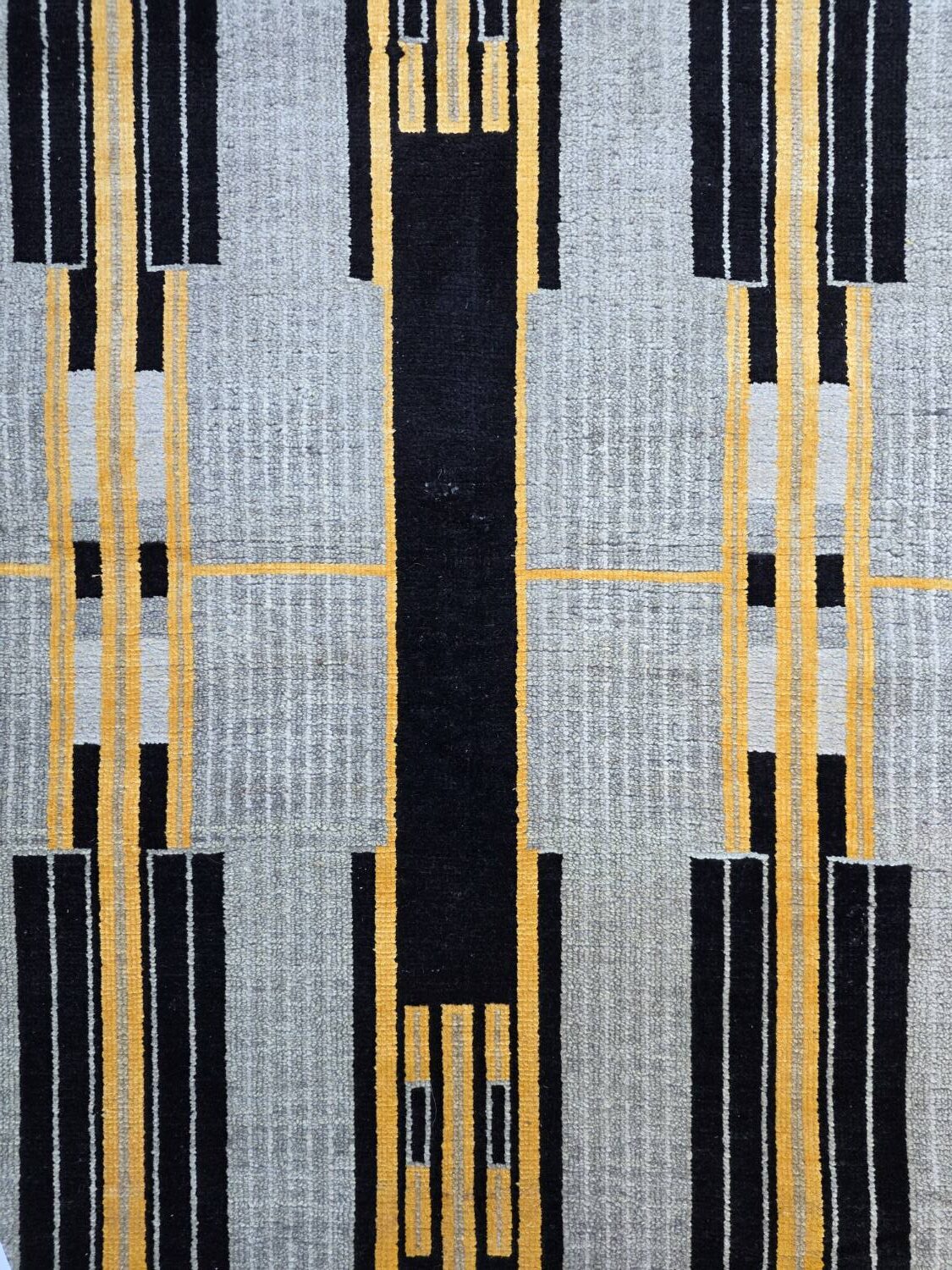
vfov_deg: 73.9
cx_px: 476
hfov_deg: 58.9
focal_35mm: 23
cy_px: 635
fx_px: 843
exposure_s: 1/180
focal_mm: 6.25
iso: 200
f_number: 1.7
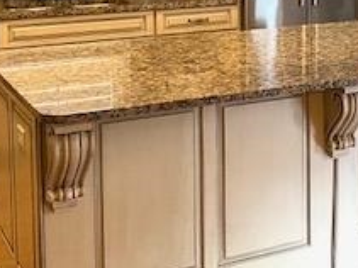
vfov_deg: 18.2
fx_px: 817
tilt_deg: -6.2
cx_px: 327
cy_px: 2
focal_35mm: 79
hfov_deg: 24.0
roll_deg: +0.2
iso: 320
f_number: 1.8
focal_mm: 4.25
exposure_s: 1/60
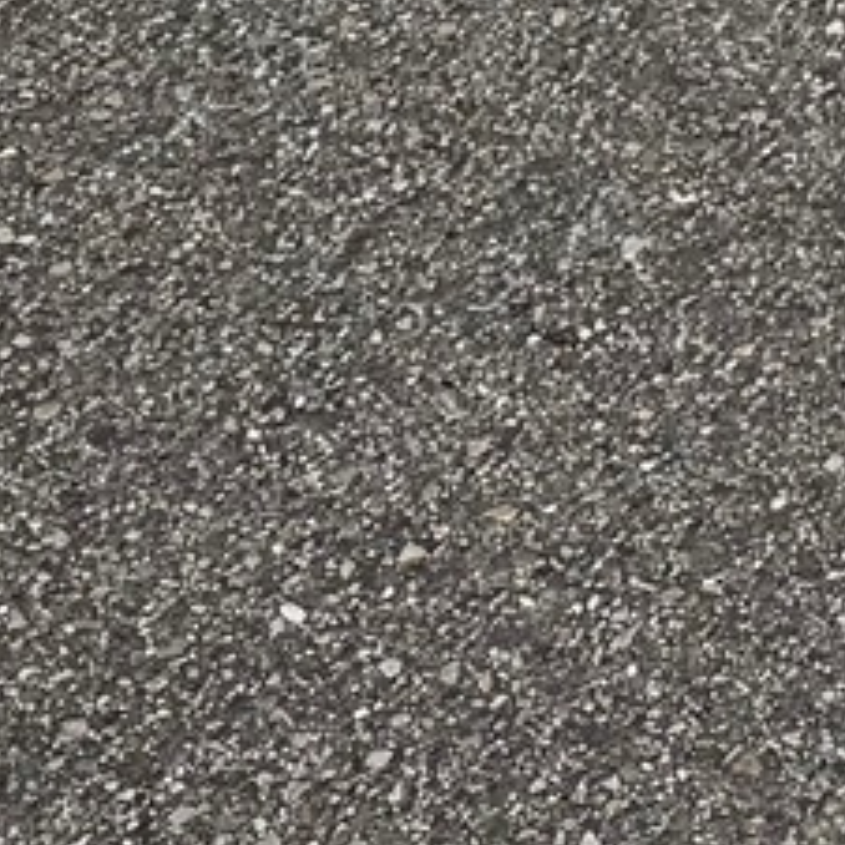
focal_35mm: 189
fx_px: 5220
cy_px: -1735
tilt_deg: -12.7
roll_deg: -1.0
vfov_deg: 7.9
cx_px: 1810
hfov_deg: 8.7
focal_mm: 6.76
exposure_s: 1/6173
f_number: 1.78
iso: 80
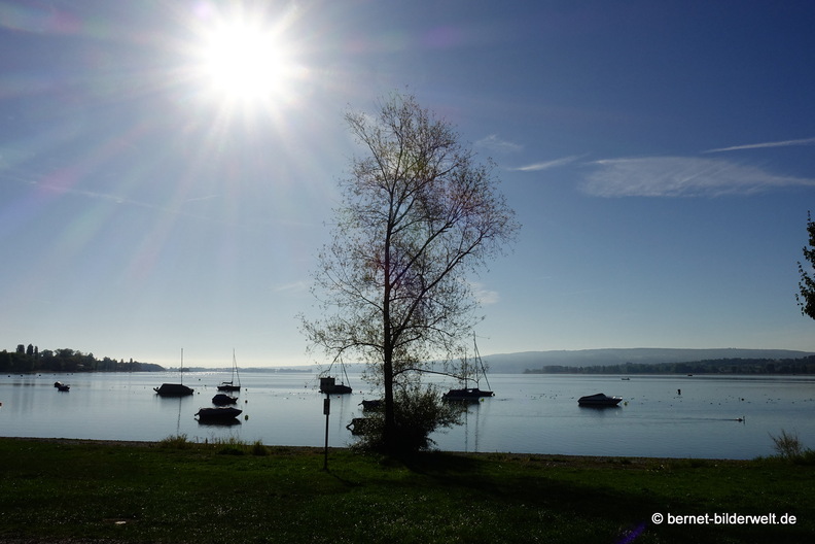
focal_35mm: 29
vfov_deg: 45.0
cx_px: 408
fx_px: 656
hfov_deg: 63.7
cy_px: 272
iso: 125
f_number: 11
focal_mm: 10.6
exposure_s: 1/500
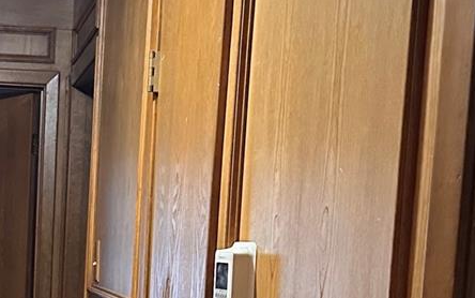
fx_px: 1140
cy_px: 340
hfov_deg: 22.7
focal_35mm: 88
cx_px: 16
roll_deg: -4.0
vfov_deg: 14.5
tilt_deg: -3.7
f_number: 1.78
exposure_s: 1/60
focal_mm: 6.86
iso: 640
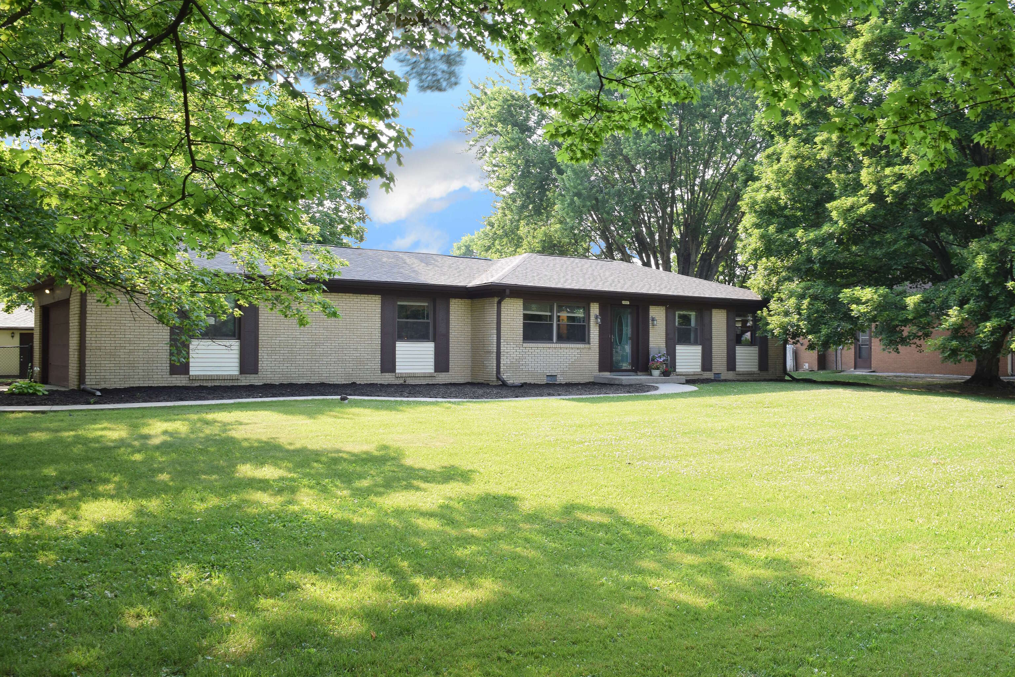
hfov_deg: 57.2
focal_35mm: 33
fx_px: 930
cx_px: 508
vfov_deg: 40.0
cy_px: 338
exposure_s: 1/40
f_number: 11
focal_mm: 22
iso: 200
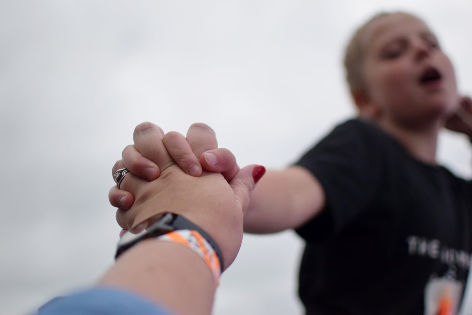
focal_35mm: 52
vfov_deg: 25.8
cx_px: 236
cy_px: 158
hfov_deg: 37.9
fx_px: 688
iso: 800
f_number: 2.2
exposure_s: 1/500
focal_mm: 35
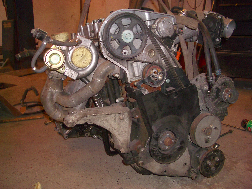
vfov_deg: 39.7
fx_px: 262
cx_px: 125
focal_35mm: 36
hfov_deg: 51.4
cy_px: 97
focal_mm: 5.8
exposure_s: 1/60
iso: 100
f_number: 2.6
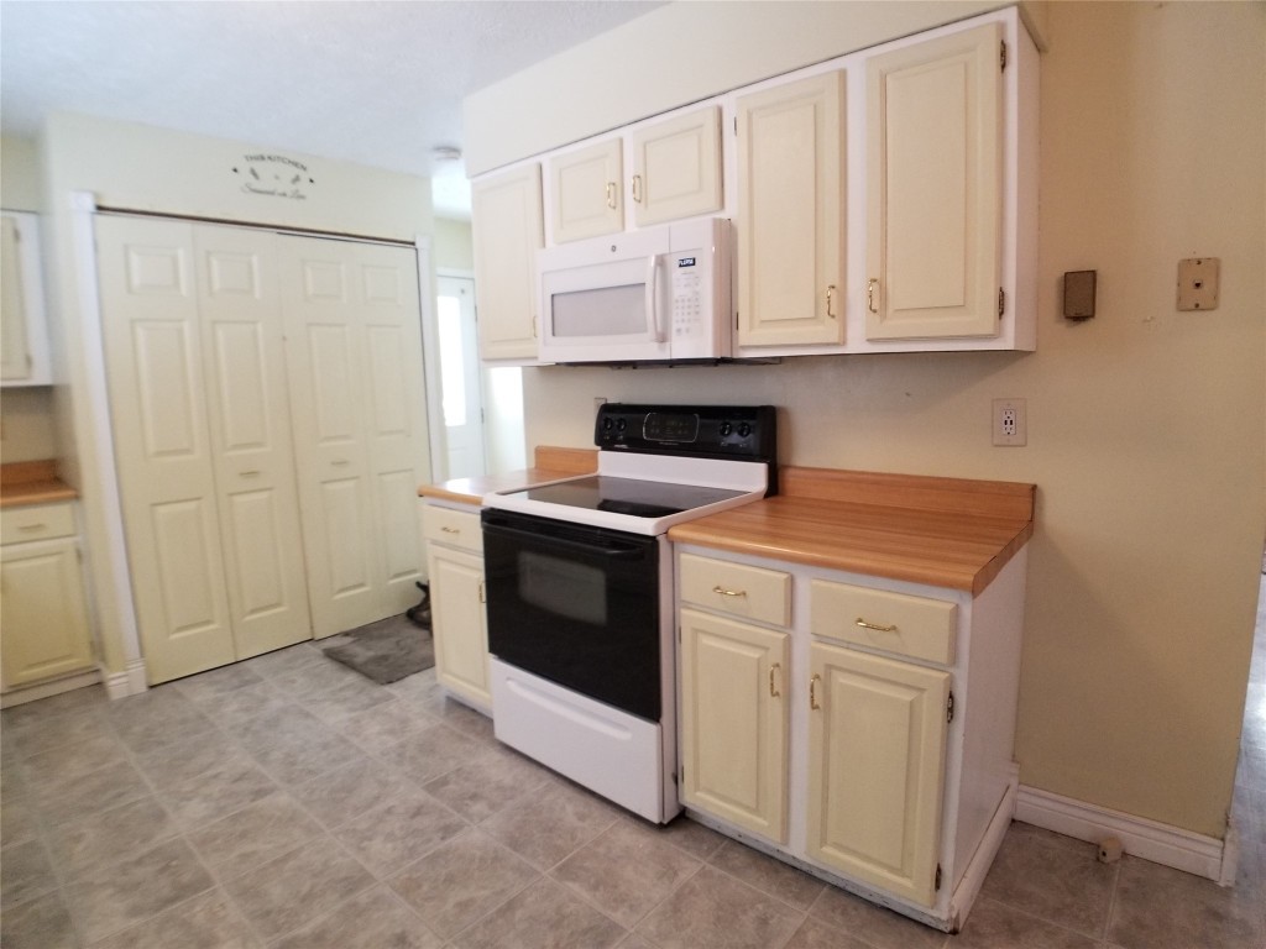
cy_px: 474
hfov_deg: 67.3
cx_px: 633
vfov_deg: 53.1
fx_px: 951
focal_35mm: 26
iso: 200
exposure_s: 1/60
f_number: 1.7
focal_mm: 4.25
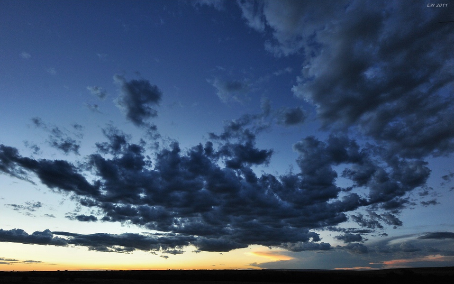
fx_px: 210
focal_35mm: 17
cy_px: 155
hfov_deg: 94.3
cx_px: 218
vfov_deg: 67.9
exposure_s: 1/400
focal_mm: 16
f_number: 5.6
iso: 1600
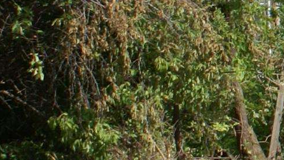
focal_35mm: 327
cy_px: 32
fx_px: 2463
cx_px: 713
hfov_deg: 6.3
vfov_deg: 3.7
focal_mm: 35
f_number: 9
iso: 100
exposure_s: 1/200
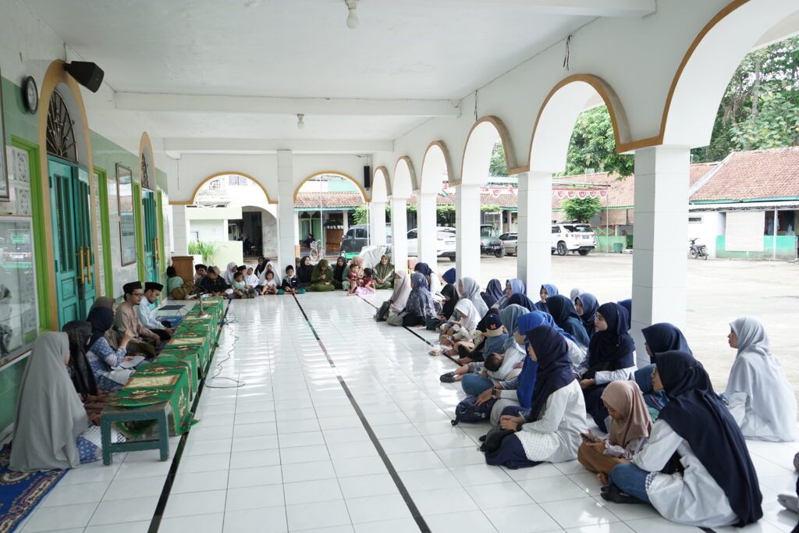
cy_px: 266
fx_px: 644
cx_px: 400
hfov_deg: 63.7
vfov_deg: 45.0
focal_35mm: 29
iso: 640
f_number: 5.6
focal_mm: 29
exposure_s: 1/100
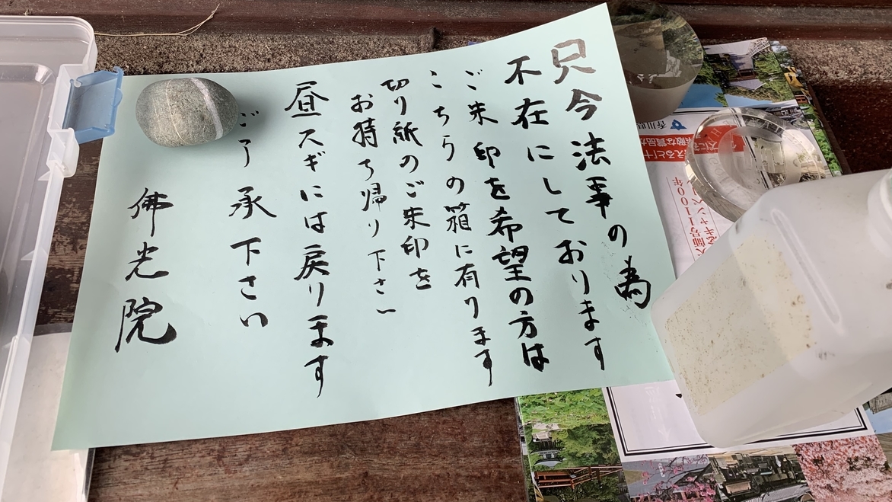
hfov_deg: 66.1
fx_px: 686
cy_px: 171
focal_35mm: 29
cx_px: 444
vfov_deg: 39.7
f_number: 1.8
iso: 32
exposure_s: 1/121
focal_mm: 4.25
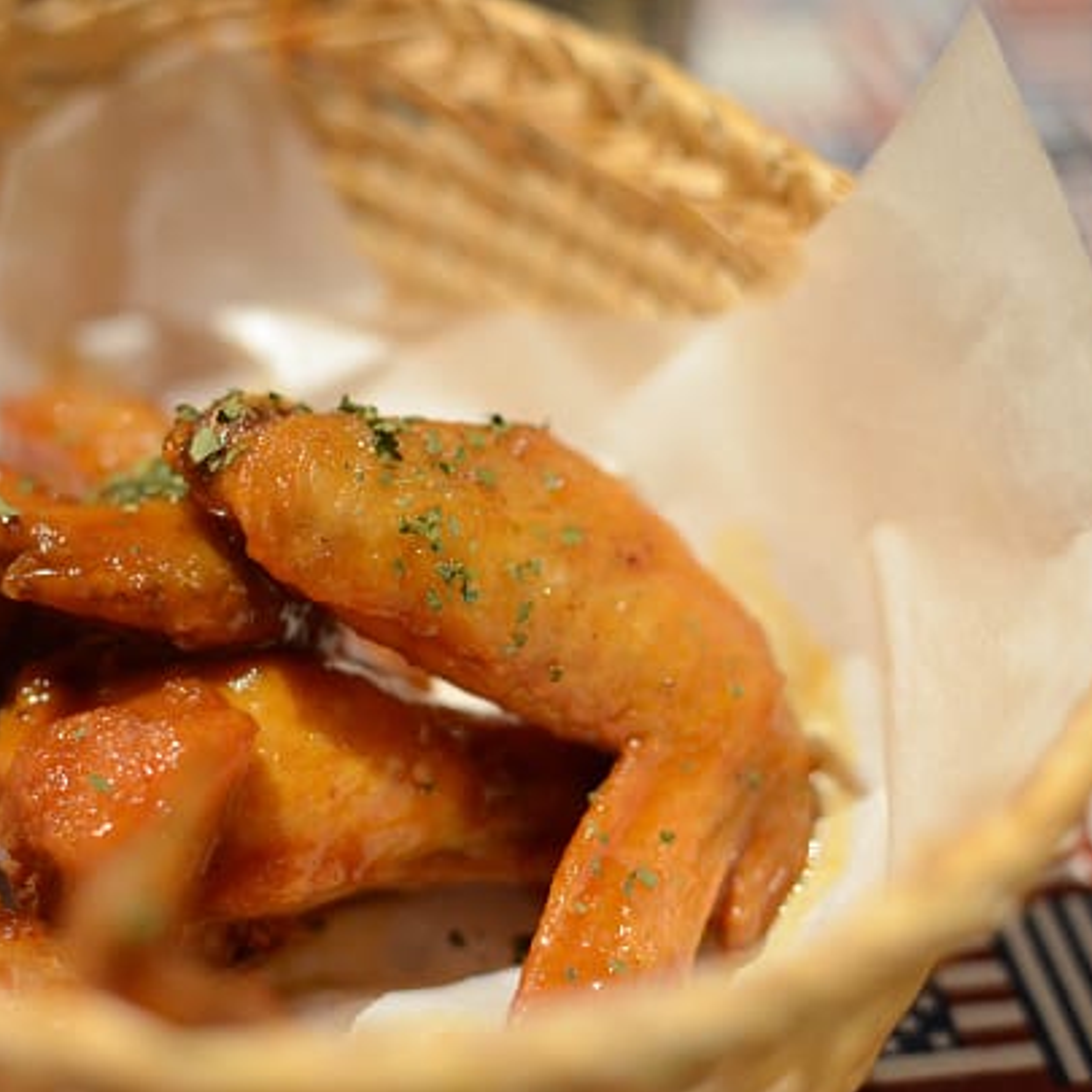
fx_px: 2450
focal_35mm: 69
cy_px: 554
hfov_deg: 25.0
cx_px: 336
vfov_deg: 25.1
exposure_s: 1/80
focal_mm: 35
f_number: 2.8
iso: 2000
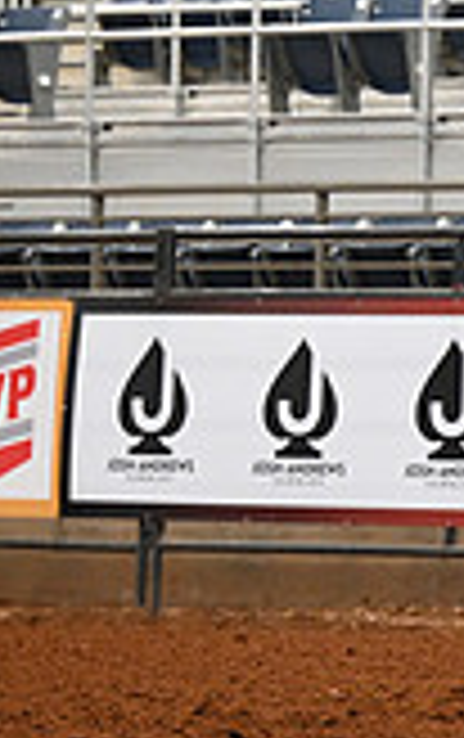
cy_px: 290
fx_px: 9436
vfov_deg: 4.5
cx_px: 1086
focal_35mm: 468
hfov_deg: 2.8
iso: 3200
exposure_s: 1/640
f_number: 2.8
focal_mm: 130
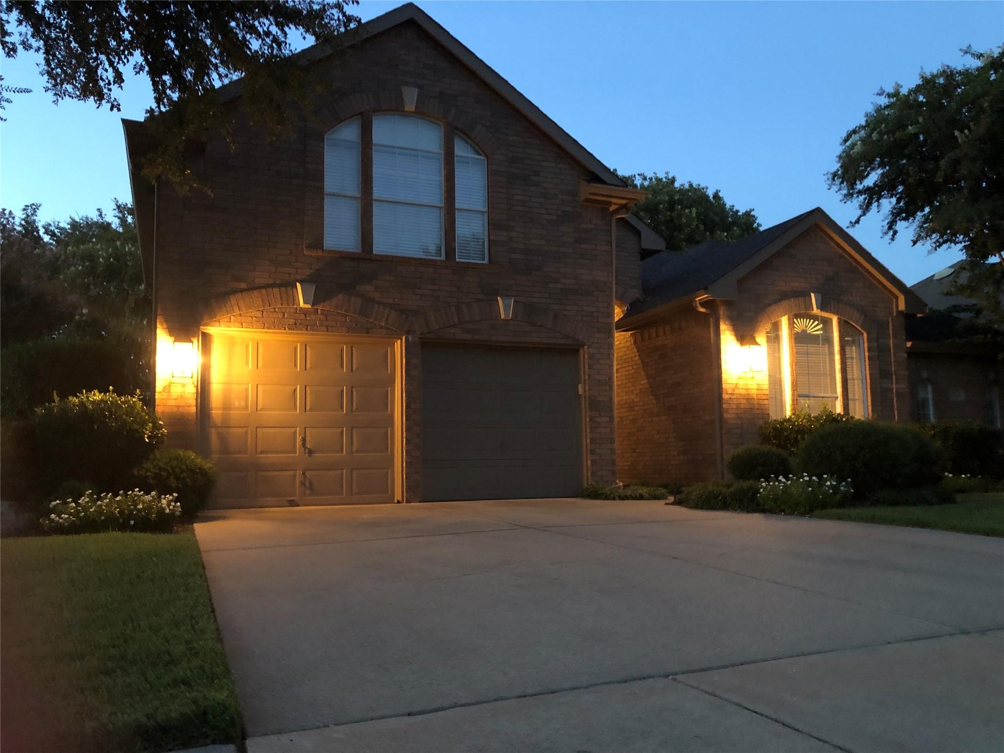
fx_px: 812
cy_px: 376
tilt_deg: +5.8
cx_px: 502
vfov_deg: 49.7
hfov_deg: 63.4
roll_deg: +0.1
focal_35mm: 28
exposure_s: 1/4
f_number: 1.8
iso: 125
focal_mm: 3.99
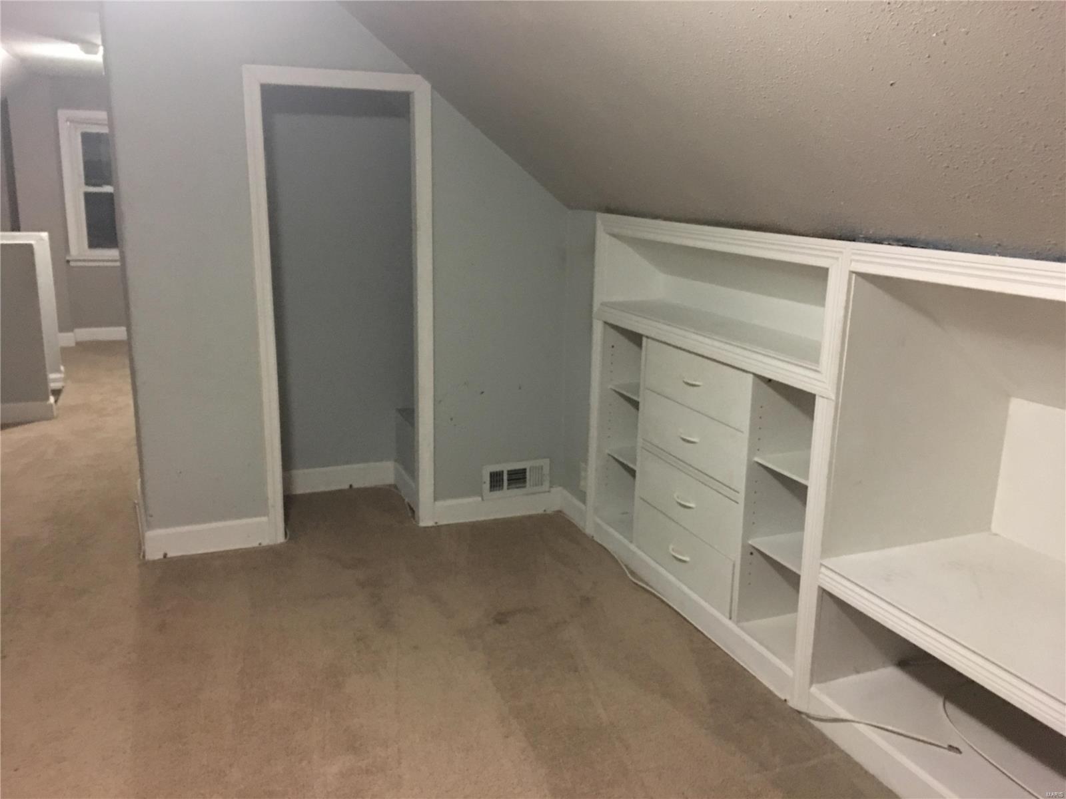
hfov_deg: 61.7
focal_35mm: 29
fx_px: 893
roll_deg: -1.5
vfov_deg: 48.2
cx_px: 533
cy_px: 400
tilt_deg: -11.8
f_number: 2.2
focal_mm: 4.15
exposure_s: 1/4
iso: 80
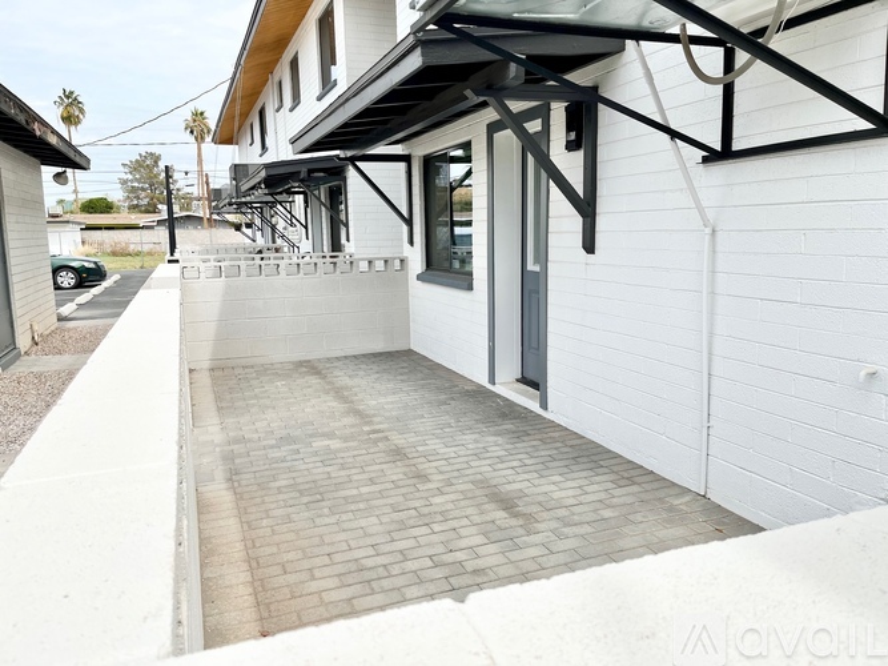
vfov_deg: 53.0
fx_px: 667
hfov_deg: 67.3
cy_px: 333
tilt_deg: -9.0
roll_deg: +0.8
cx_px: 444
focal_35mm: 26
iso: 50
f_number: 1.6
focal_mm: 5.1
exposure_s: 1/3745
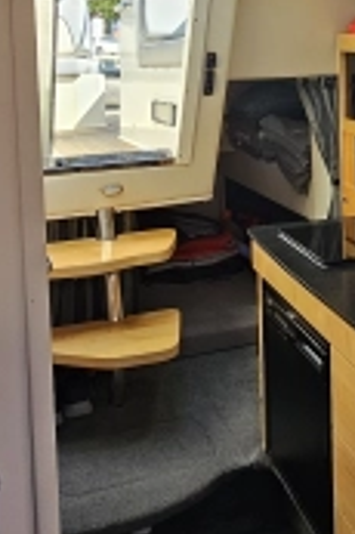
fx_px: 637
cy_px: 76
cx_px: 216
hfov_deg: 31.0
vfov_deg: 42.5
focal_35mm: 43
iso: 64
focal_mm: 2.2
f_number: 2.2
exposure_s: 1/250
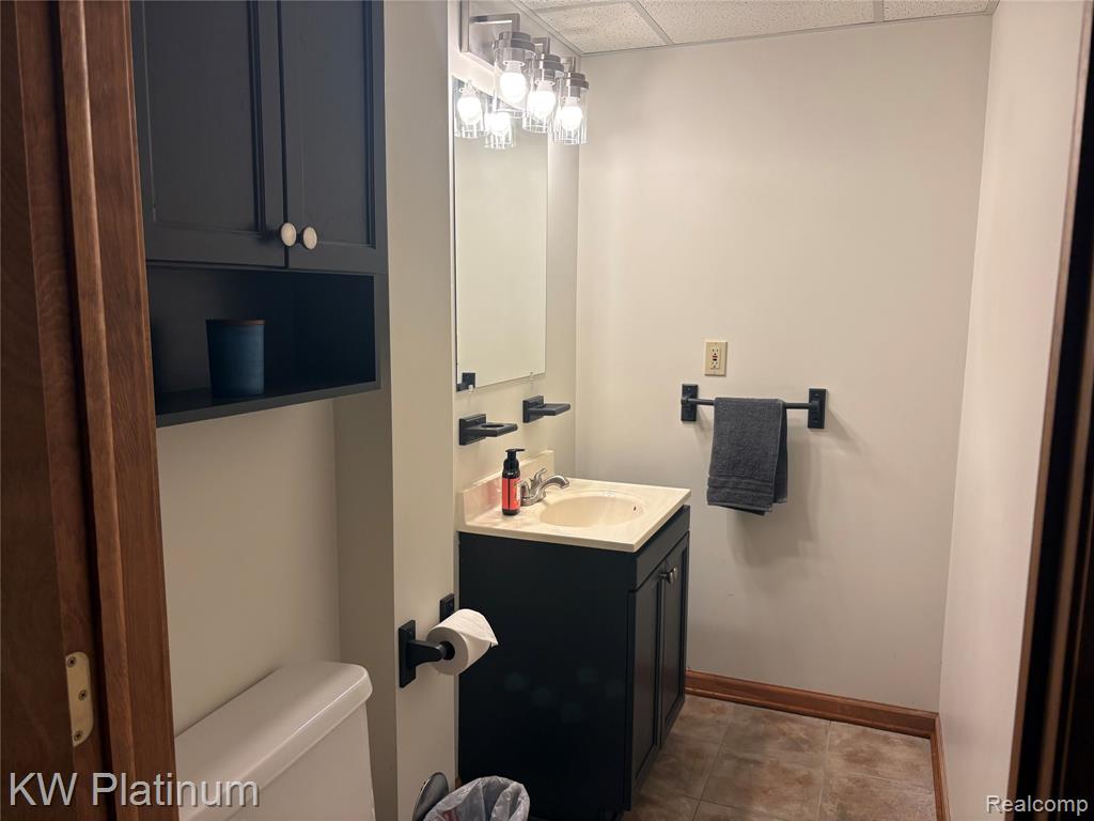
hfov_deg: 67.3
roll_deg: +0.2
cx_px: 547
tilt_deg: -7.3
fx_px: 822
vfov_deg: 53.1
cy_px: 410
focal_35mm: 26
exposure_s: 1/120
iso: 100
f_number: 1.6
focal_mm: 5.96
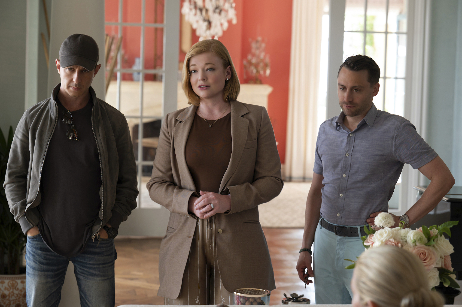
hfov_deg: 22.6
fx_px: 1154
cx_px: 231
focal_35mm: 90
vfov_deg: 15.2
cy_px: 154
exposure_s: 1/250
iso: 800
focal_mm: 90
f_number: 4.5
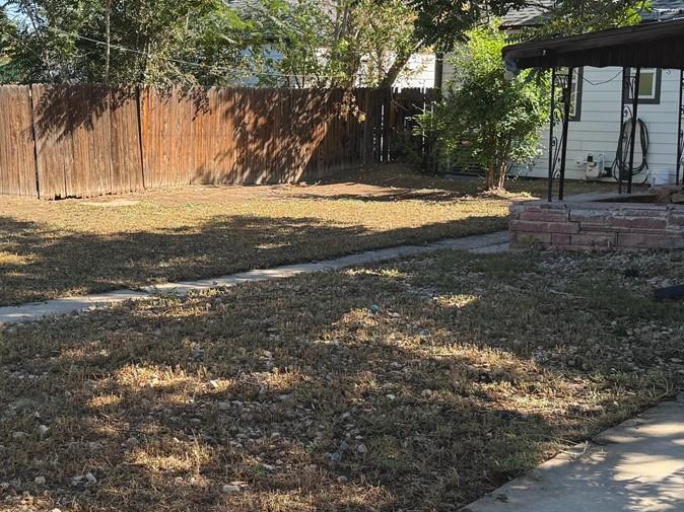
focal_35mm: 57
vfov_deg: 25.6
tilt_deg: -3.5
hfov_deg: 33.5
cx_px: 226
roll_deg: -0.7
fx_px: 1126
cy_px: 219
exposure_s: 1/1464
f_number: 1.78
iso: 100
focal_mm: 6.76
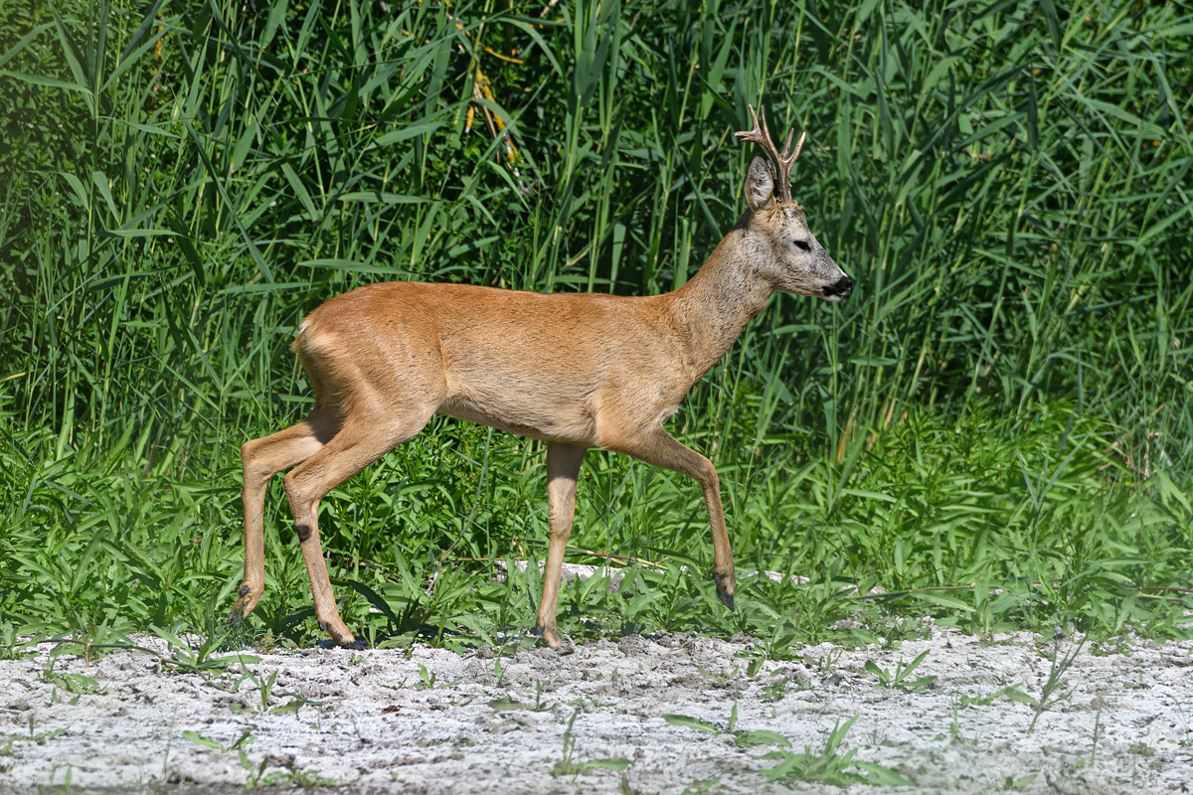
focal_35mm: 900
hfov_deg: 2.3
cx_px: 596
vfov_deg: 1.5
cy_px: 398
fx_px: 29823
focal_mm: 600
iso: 400
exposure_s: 1/2000
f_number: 8
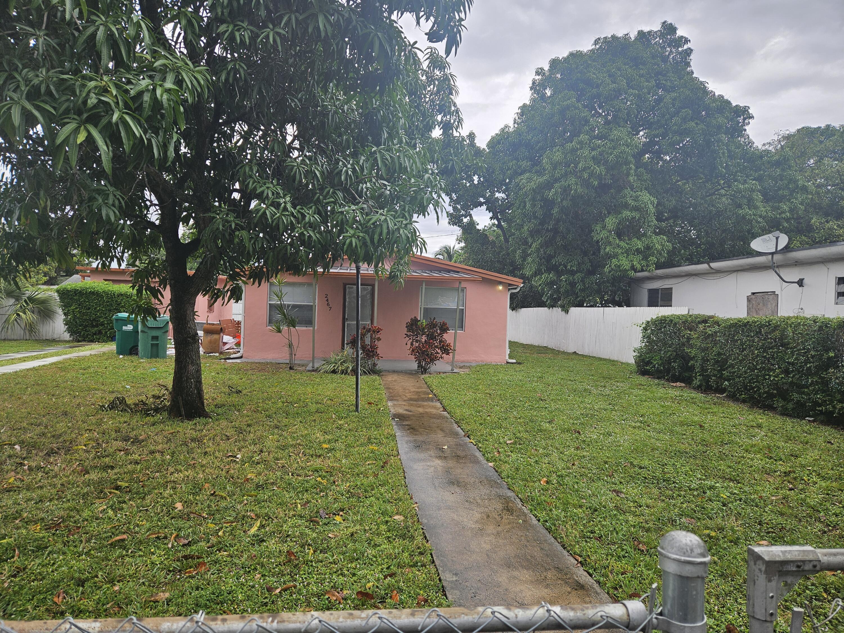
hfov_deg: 73.9
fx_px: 561
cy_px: 316
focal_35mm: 23
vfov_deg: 58.9
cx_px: 422
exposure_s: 1/354
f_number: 1.8
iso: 25
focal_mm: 5.4
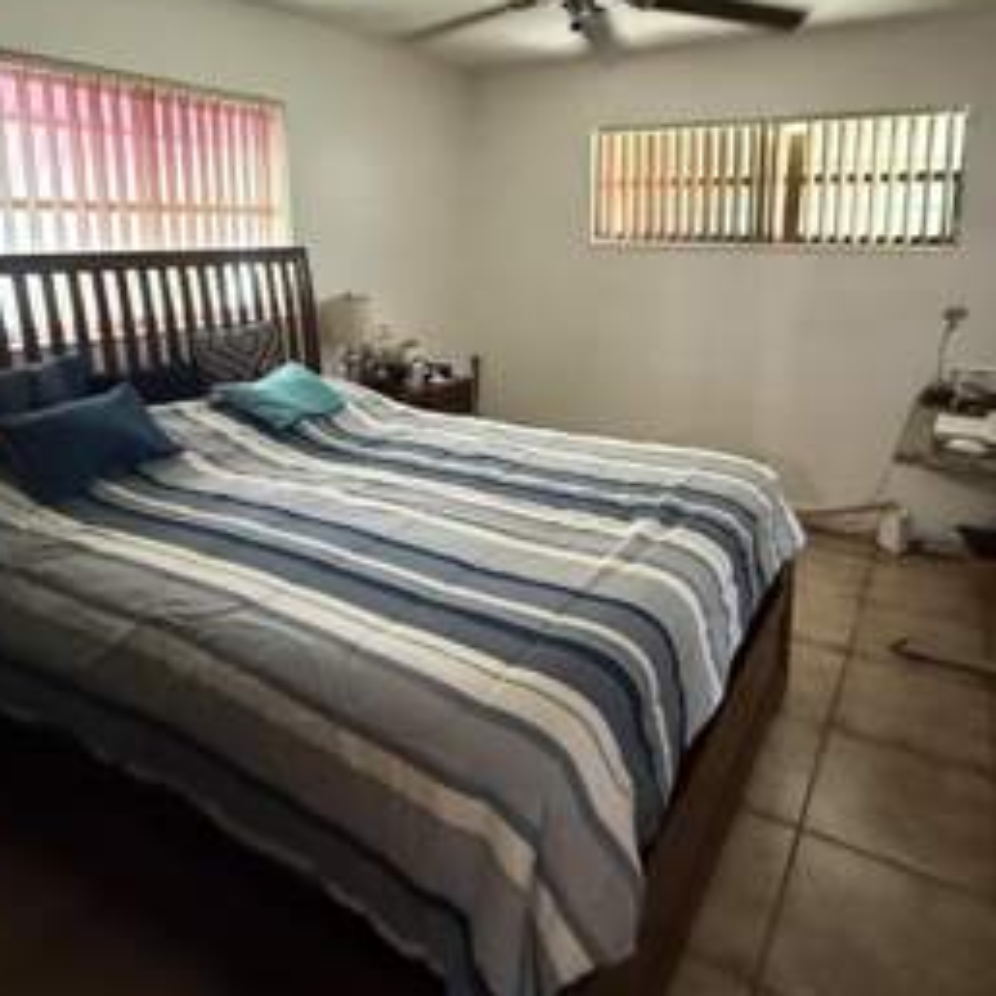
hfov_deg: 66.9
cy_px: 334
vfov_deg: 65.5
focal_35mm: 23
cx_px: 567
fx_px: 749
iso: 1000
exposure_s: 1/60
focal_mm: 2.22
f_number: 2.2
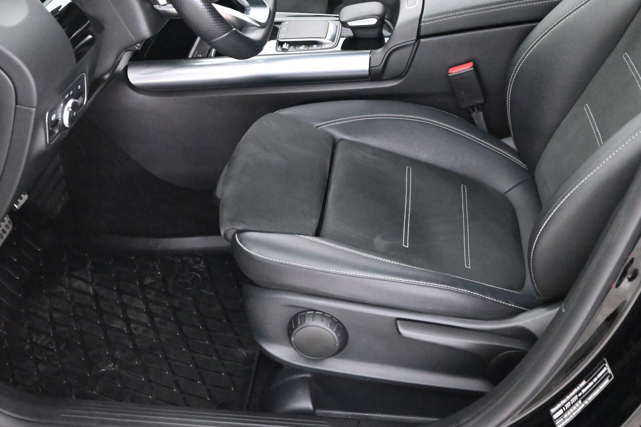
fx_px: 855
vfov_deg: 28.1
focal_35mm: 48
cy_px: 186
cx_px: 262
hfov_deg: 41.0
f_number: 5.3
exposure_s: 1/60
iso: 18000
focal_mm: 39
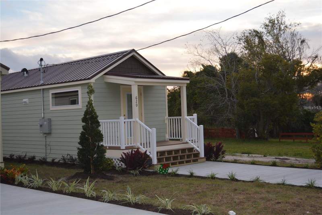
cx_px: 161
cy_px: 108
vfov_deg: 26.5
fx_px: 456
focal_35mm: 51
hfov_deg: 38.9
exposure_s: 1/125
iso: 250
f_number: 5
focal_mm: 34
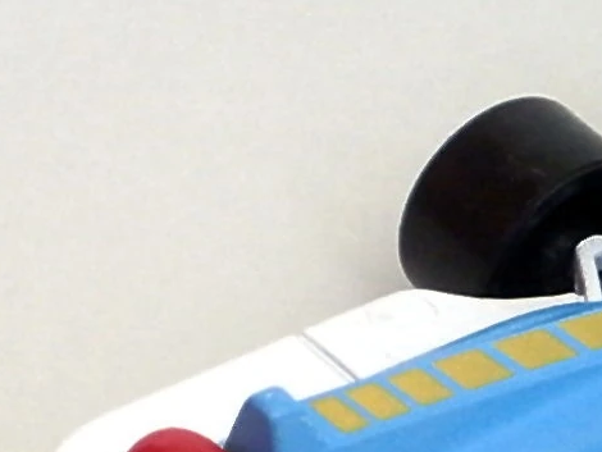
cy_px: 604
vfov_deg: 8.9
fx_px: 2854
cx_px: 299
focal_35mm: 164
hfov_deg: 12.0
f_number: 3.4
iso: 250
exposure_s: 1/40
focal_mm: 8.3
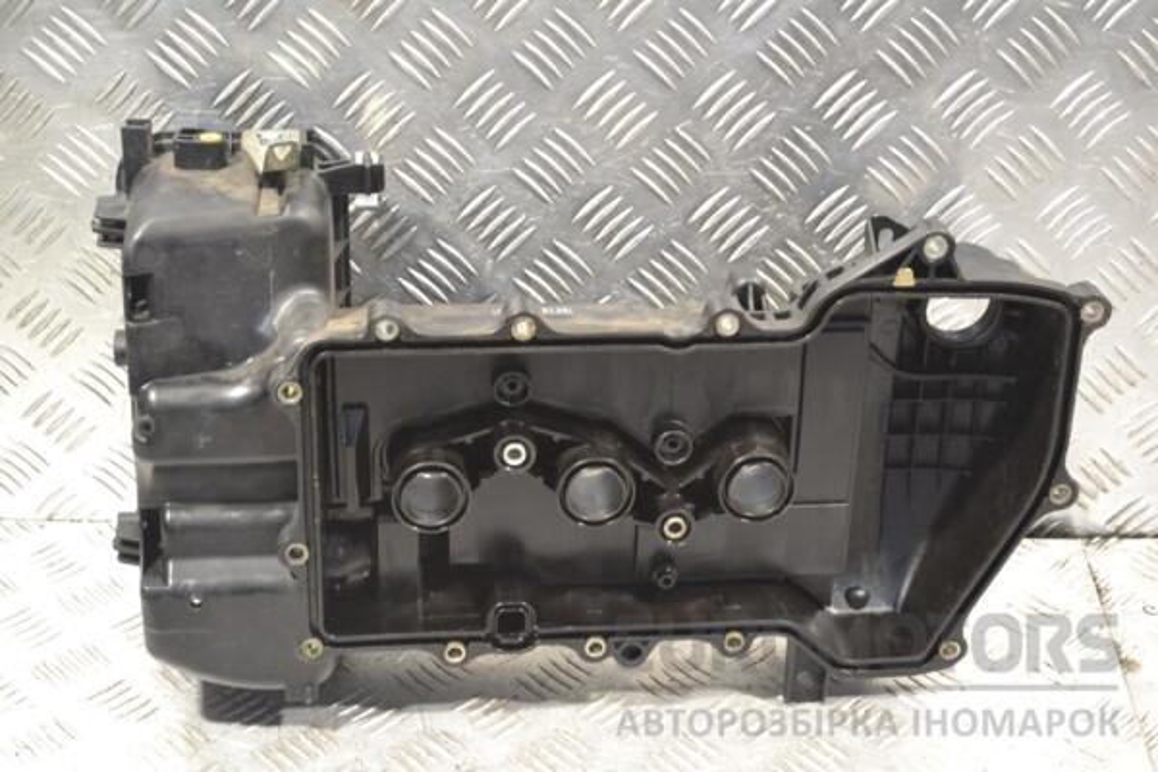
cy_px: 386
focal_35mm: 63
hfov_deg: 31.9
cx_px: 579
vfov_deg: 21.6
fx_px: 2026
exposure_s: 1/125
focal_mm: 42
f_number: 5.6
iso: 3200
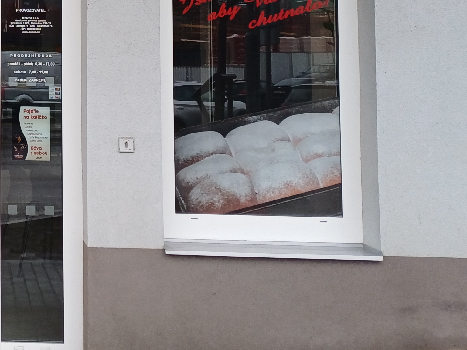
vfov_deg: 22.1
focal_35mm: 65
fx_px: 877
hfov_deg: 27.2
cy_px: 36
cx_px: -51
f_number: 1.8
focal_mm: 4.65
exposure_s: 1/100
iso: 80
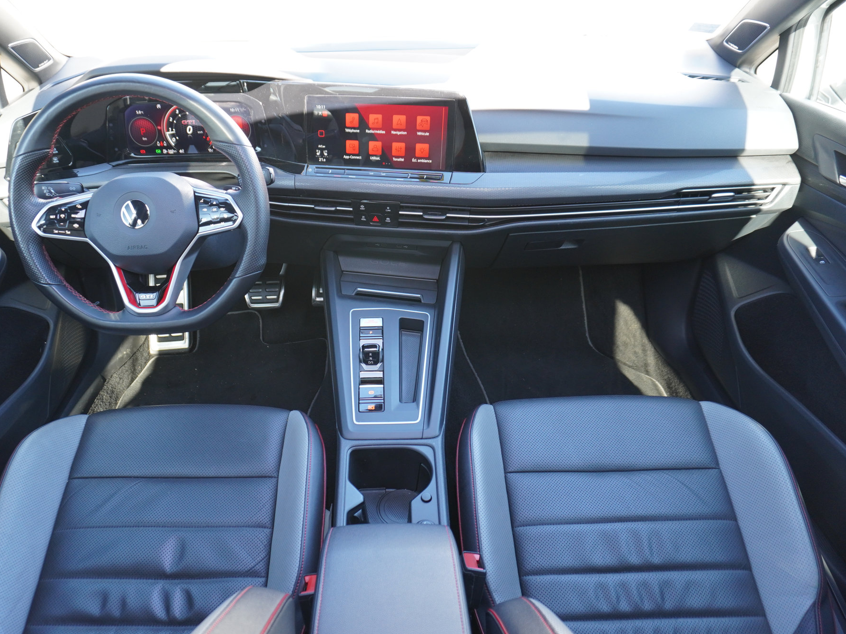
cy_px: 317
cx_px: 372
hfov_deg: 67.1
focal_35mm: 26
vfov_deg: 53.1
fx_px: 635
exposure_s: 1/30
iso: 400
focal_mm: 16
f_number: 3.5
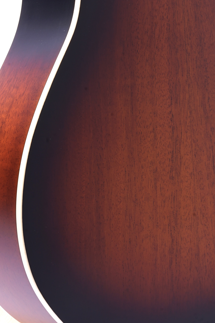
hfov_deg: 8.7
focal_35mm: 158
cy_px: 41
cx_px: 154
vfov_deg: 12.9
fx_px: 1415
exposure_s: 1/50
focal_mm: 68
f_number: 22
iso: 100
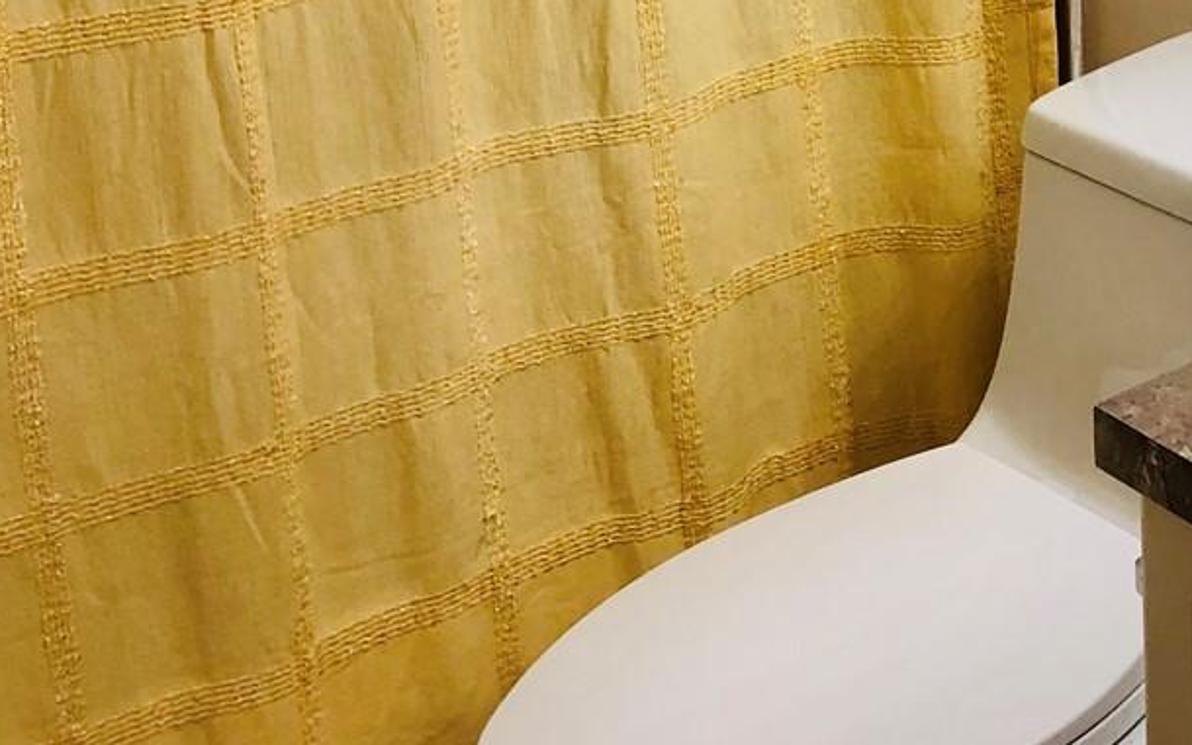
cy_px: -330
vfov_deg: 15.6
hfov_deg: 24.5
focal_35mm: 78
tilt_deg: -12.3
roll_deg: +0.7
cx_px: 1339
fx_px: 2535
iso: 25
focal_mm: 3.99
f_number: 1.8
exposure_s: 1/30
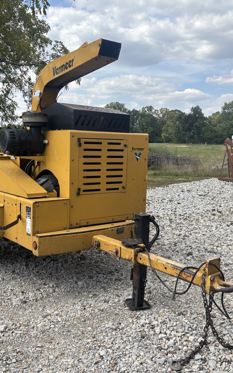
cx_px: 90
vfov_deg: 52.8
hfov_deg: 34.3
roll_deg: -0.9
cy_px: 187
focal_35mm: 37
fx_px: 376
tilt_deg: -7.8
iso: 50
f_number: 1.6
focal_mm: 5.96
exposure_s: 1/1845
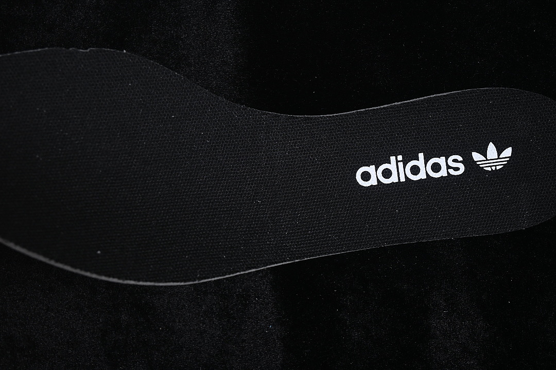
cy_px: 185
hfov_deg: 27.0
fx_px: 1158
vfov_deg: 18.2
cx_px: 278
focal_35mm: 75
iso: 160
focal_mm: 50
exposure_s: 1/50
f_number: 6.3
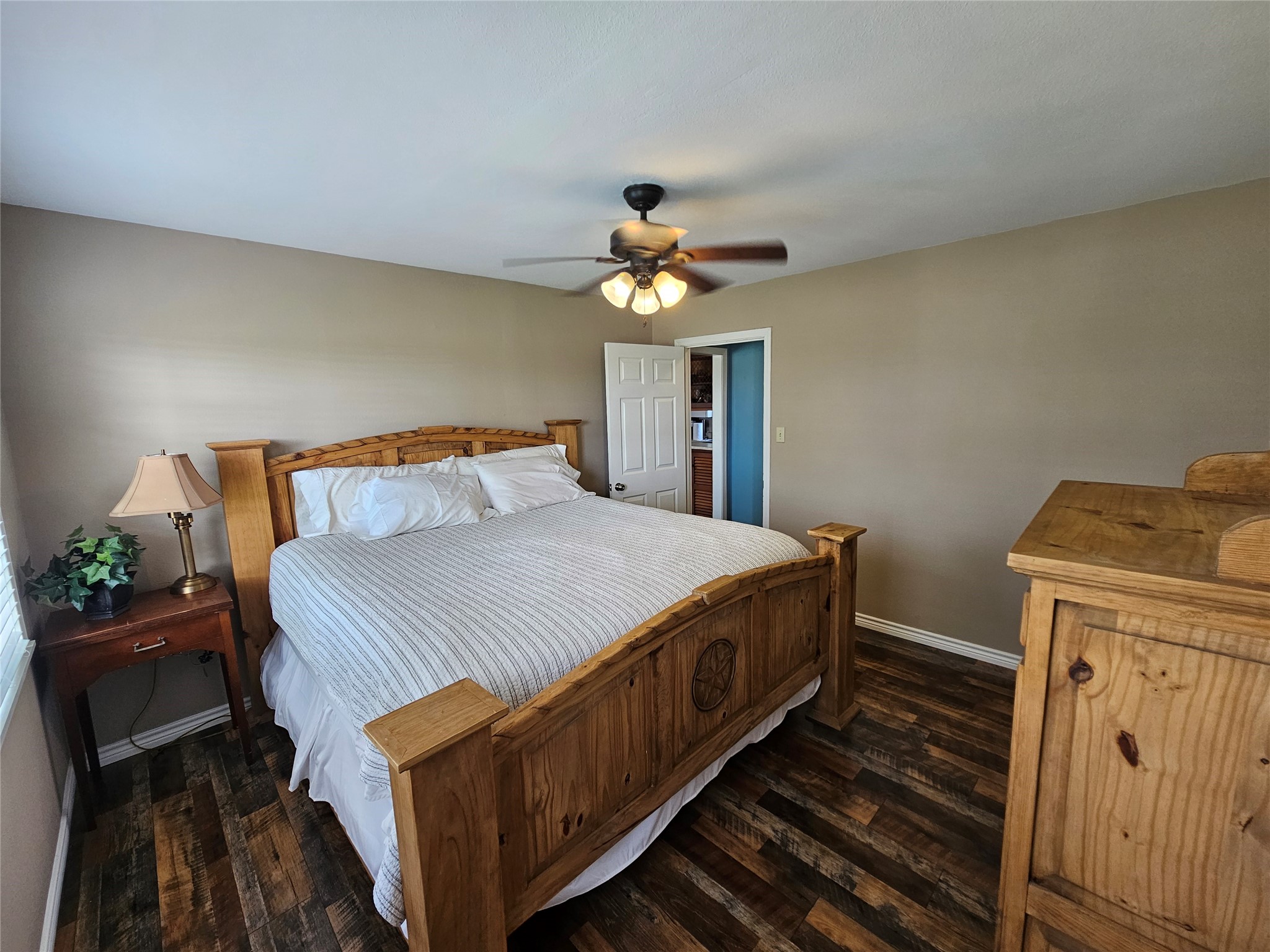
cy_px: 476
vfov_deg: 89.9
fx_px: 477
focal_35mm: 13
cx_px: 635
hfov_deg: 106.2
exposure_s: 1/60
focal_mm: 2.2
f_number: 2.2
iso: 100
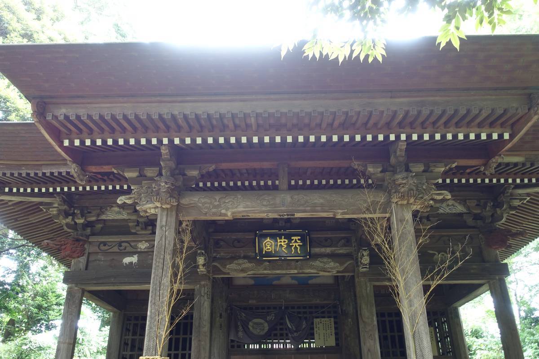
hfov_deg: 60.3
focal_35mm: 31
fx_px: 464
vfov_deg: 42.3
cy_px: 180
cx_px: 270
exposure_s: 1/40
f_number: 2.5
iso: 320
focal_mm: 11.22
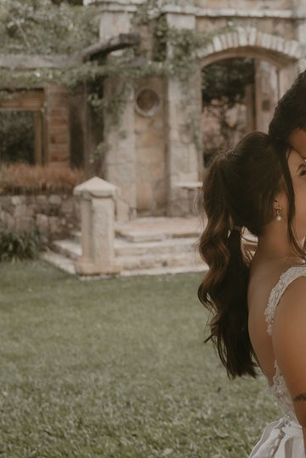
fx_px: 994
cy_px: 76
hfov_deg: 16.9
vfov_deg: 25.4
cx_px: 350
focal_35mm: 78
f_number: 2.8
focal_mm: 28
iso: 50
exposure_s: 1/160
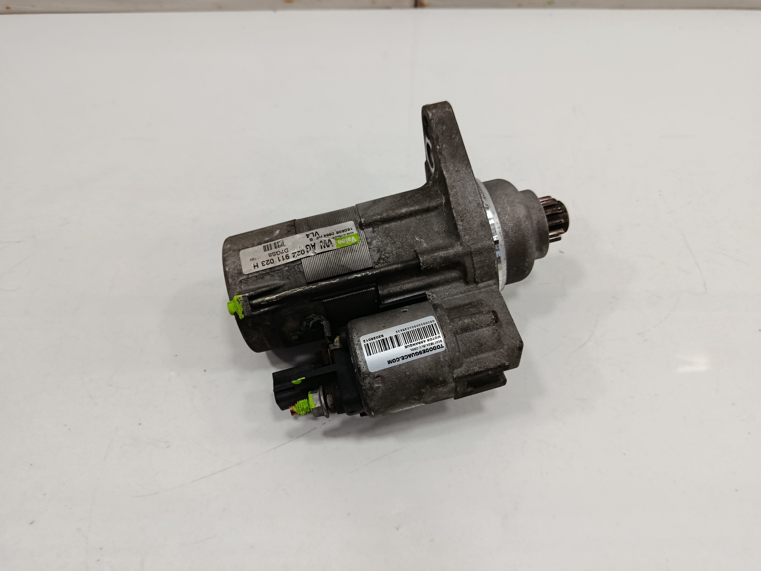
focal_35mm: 24
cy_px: 286
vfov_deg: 56.8
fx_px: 528
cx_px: 380
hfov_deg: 71.6
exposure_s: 1/100
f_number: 1.7
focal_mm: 5.24
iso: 897
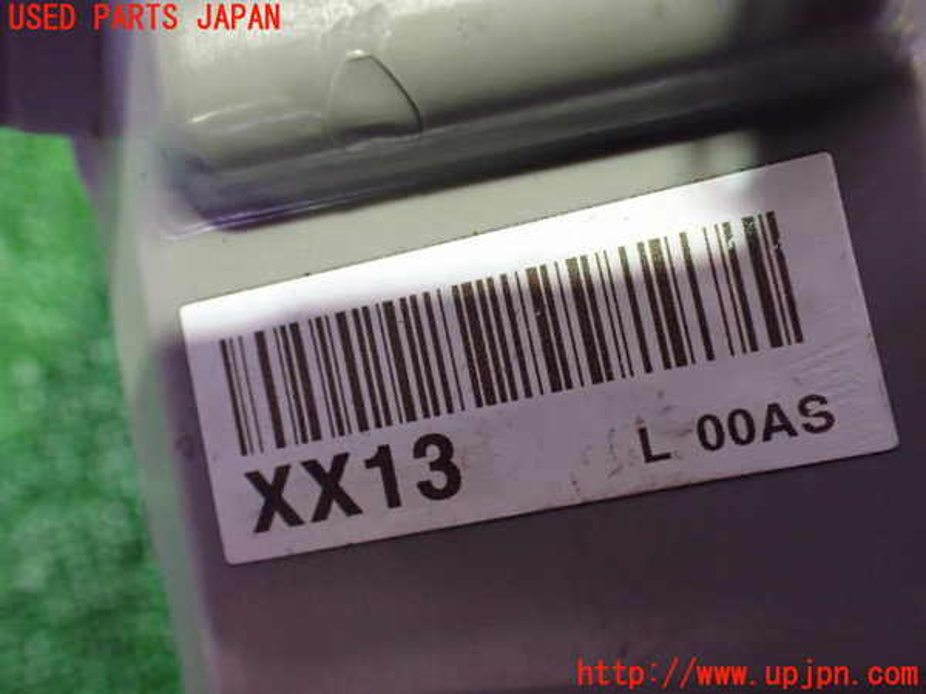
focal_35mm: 30
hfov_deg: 60.0
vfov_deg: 46.8
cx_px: 463
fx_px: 803
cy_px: 347
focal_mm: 5.4
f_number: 2.3
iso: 1000
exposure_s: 1/30
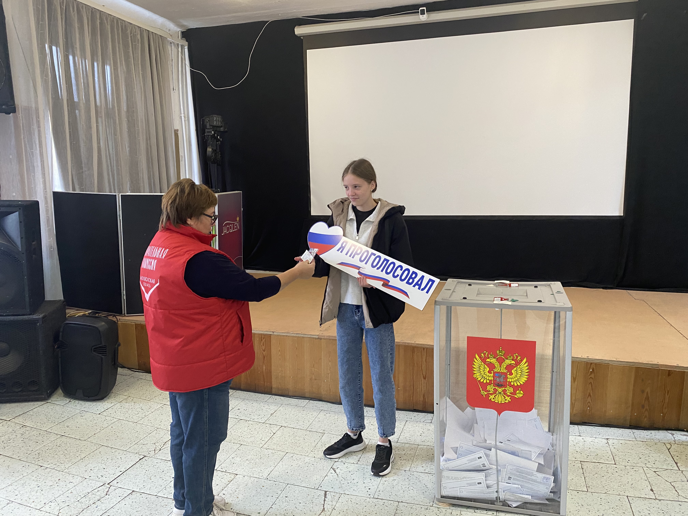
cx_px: 344
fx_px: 517
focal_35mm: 26
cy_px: 258
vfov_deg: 53.1
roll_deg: -0.2
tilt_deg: -9.4
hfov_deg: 67.3
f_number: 1.8
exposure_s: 1/50
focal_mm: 4.25
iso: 250
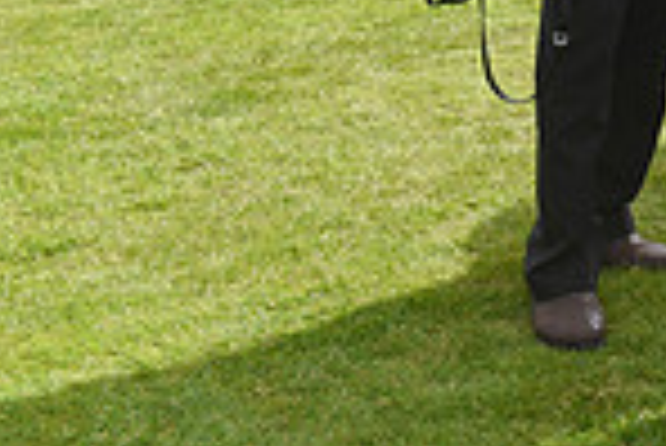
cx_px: 1300
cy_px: -417
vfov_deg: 10.2
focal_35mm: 125
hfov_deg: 14.0
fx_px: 2315
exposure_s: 1/1600
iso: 400
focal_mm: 32
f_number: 5.6
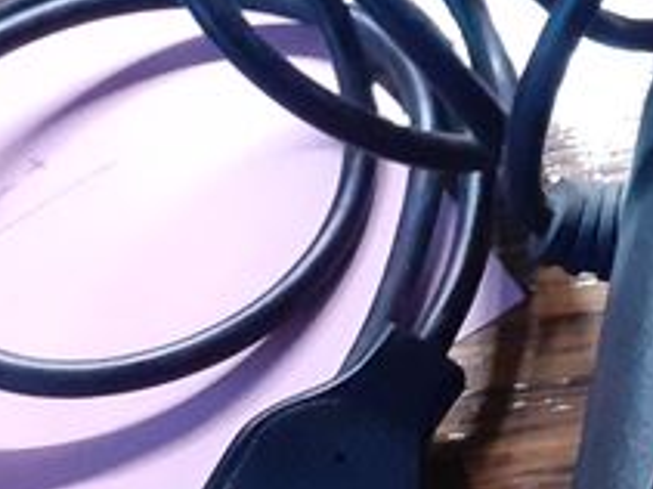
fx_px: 2413
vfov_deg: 11.1
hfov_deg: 13.9
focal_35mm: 128
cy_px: -229
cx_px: 1145
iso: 400
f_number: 1.9
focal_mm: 3.6
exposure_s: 1/25
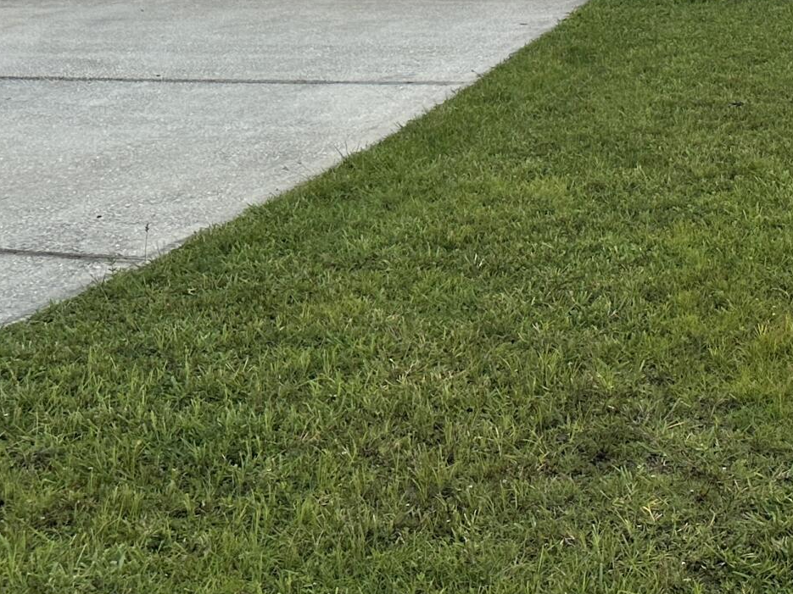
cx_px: 901
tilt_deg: -1.2
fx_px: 1764
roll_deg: +0.2
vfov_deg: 17.5
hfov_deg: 23.6
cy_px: -248
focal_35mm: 77
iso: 80
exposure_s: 1/6211
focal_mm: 6.86
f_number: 1.78
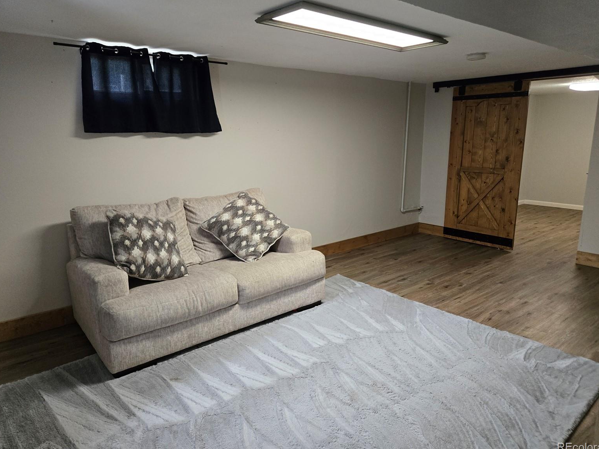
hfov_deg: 71.6
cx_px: 308
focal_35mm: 24
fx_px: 415
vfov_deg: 56.8
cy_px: 221
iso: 800
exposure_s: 1/120
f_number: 1.8
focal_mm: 5.4
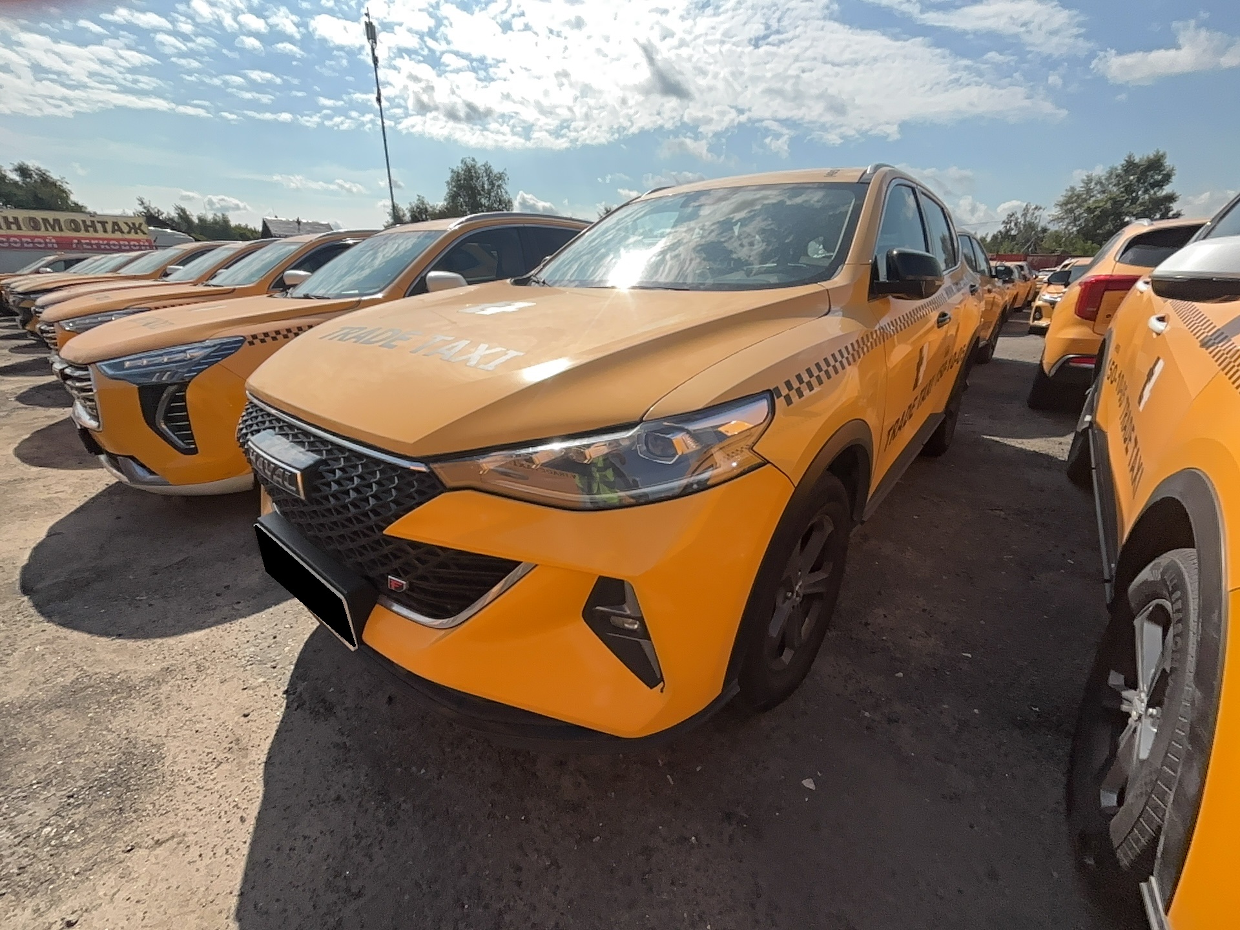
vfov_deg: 89.9
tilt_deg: -22.1
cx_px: 620
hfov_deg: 106.2
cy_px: 465
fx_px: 466
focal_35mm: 13
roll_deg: +1.1
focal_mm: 1.54
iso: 16
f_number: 2.4
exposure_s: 1/1368
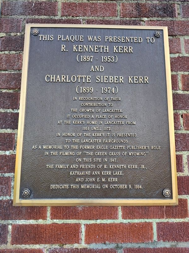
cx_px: 94
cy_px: 126
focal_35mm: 23
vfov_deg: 73.9
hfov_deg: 58.9
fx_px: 167
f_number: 1.8
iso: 137
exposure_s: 1/200
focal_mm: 5.56
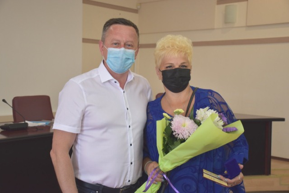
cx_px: 144
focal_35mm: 51
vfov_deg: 26.5
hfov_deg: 38.9
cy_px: 96
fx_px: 409
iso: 400
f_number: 4.2
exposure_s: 1/80
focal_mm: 34
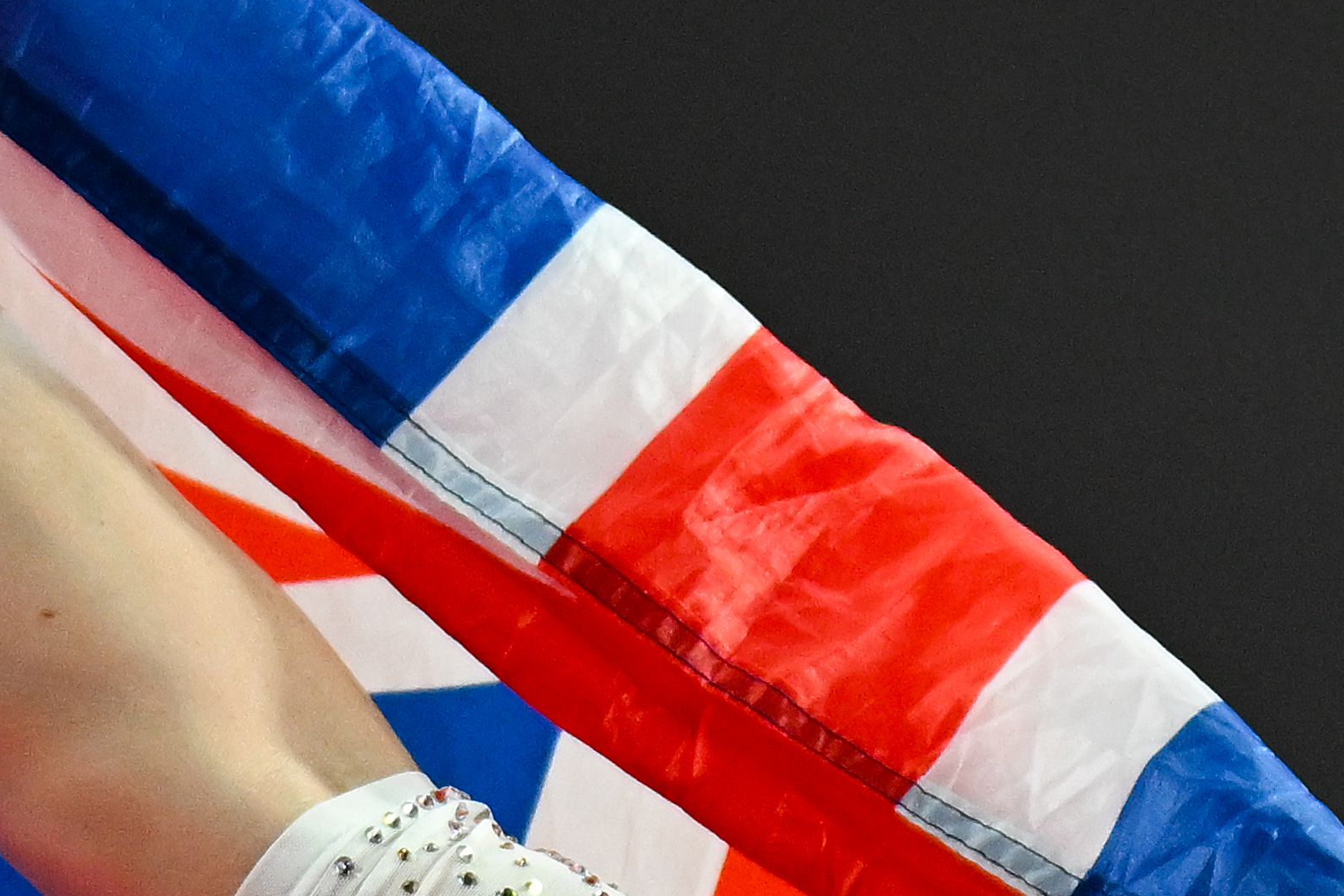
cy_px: 1304
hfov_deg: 2.6
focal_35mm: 785
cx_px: 1939
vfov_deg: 1.8
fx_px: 29304
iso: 2000
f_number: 2.8
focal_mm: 150
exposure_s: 1/2000
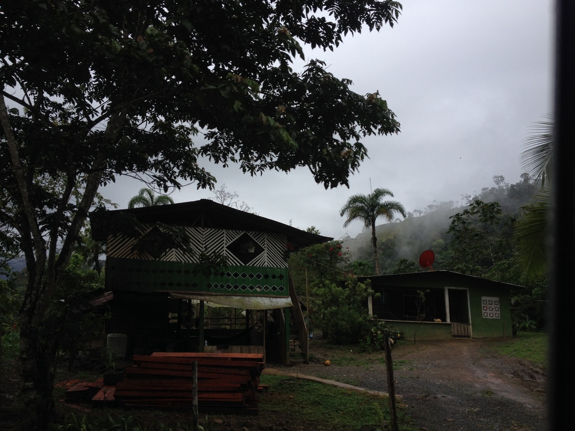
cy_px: 216
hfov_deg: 52.6
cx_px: 288
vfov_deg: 40.7
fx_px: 581
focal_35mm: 35
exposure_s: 1/986
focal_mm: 4.28
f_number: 2.4
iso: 50
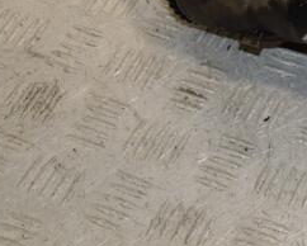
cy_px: 16
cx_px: 364
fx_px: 1111
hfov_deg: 15.2
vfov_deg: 12.5
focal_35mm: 122
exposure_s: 1/200
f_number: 7.1
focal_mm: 35
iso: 800
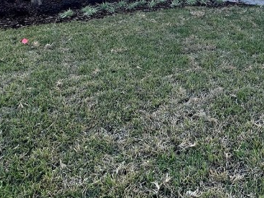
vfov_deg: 31.4
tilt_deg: -3.9
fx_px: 297
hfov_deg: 44.8
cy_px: -34
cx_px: 221
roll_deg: -1.4
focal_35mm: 39
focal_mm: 2.22
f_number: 2.2
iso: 40
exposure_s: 1/433
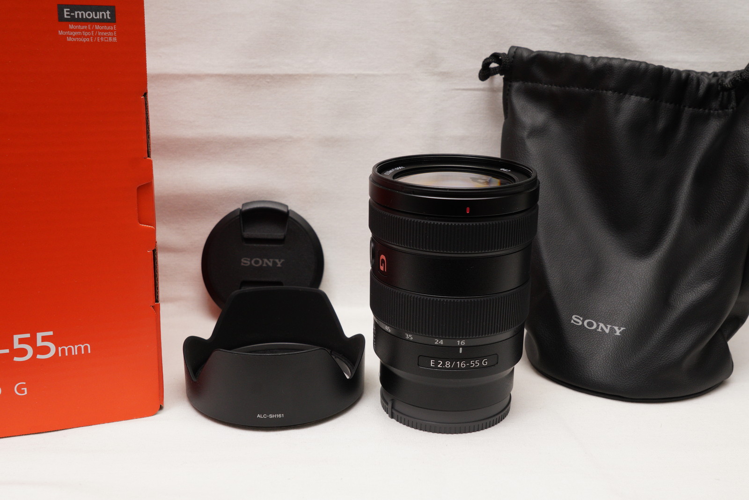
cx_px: 374
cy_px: 250
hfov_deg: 49.5
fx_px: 811
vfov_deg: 34.2
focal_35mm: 39
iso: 800
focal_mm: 26
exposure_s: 1/60
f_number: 8
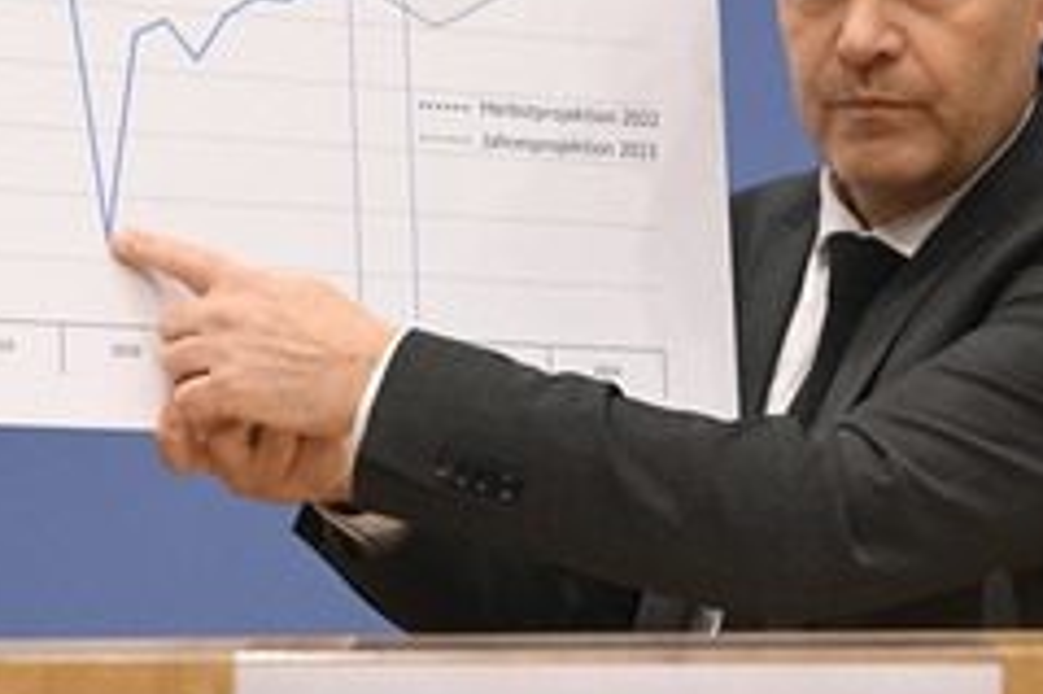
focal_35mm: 136
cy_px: 258
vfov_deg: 10.1
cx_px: 600
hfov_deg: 15.1
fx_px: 3937
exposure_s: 1/500
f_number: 5.6
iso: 4000
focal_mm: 72
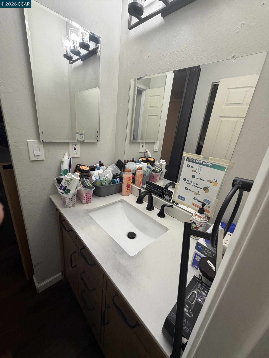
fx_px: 145
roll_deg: -5.3
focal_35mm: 14
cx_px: 134
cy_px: 179
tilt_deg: -19.2
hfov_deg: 85.7
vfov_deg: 102.1
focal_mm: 2.22
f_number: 2.2
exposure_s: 1/120
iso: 200
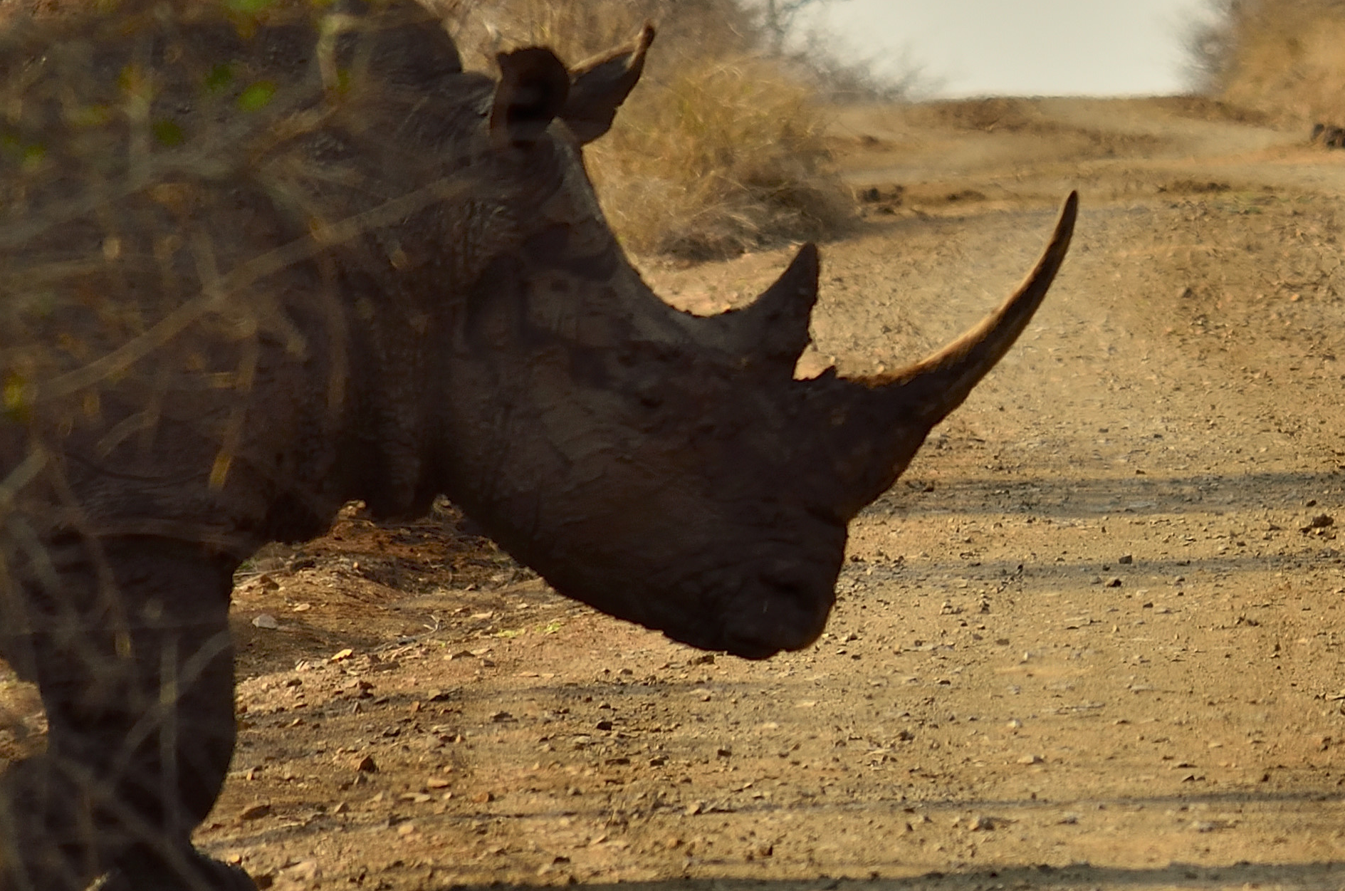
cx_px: 1731
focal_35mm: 939
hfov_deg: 2.2
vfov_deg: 1.5
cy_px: 83
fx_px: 35008
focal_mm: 240
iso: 100
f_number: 9
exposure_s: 1/250
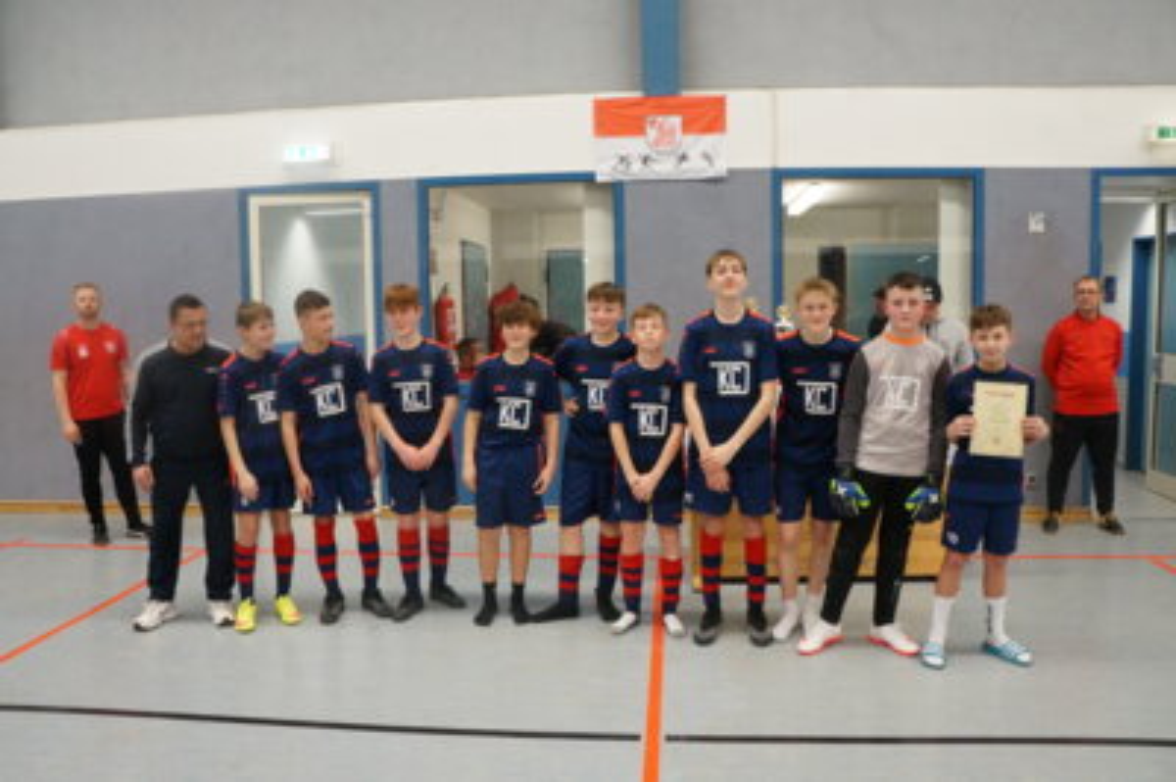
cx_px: 588
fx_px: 881
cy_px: 391
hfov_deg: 67.4
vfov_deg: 47.9
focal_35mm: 27
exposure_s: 1/30
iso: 3200
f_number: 11
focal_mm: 18
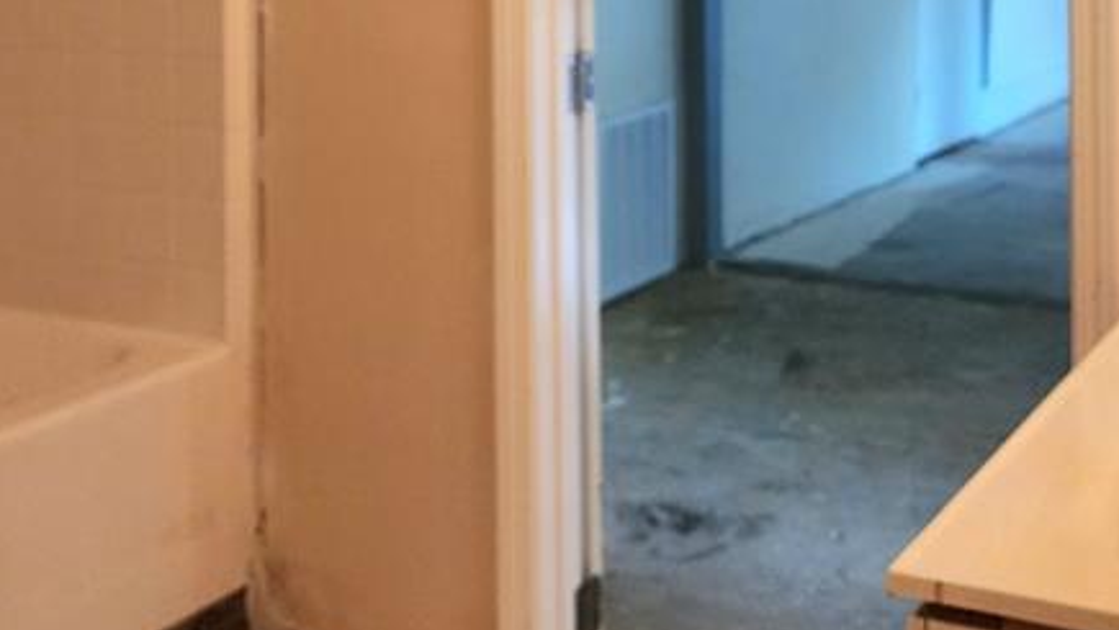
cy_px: -172
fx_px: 1751
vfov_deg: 19.0
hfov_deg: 35.4
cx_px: 553
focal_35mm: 59
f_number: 1.8
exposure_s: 1/120
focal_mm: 6.4
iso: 250
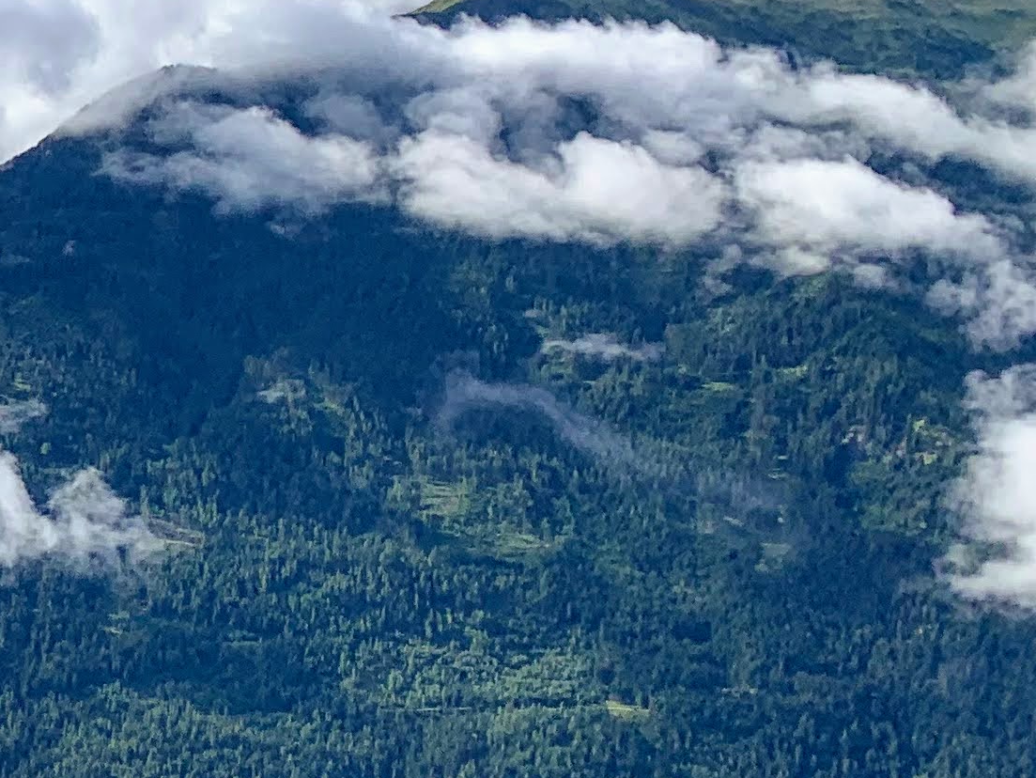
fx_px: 2844
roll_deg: -0.7
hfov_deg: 16.9
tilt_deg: -7.1
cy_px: 361
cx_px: -843
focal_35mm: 95
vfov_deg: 15.6
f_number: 1.8
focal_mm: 4.25
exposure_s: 1/3086
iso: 25
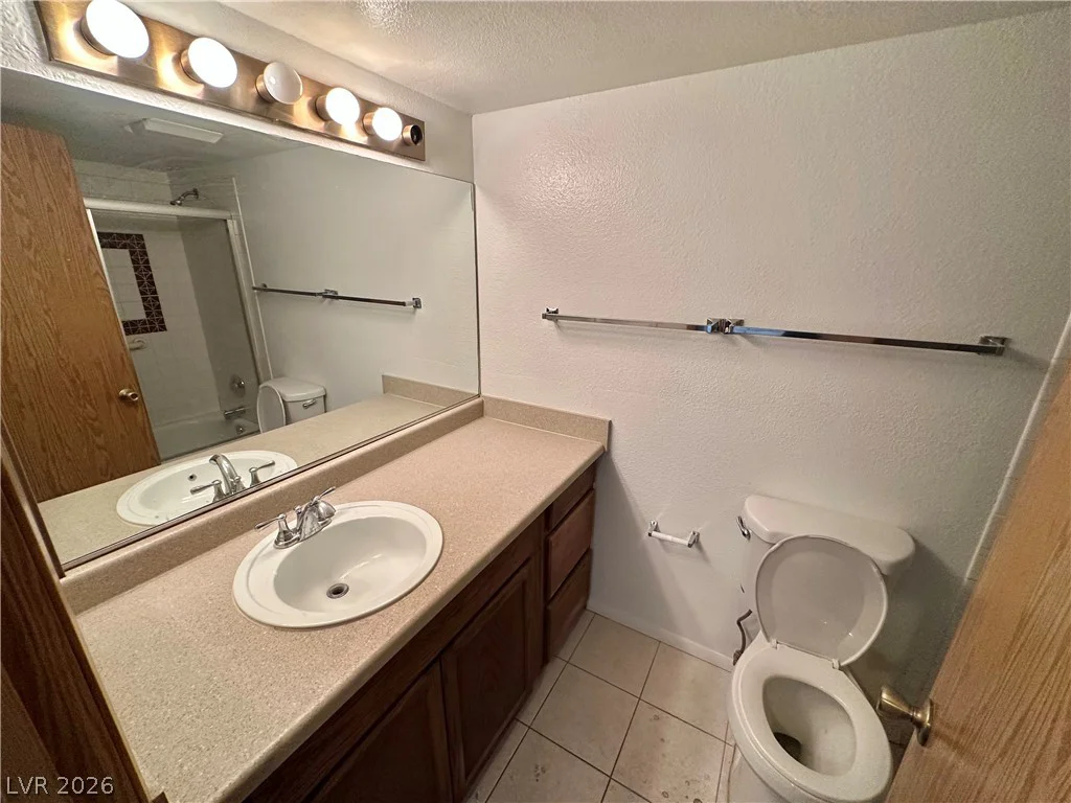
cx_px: 536
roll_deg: -1.0
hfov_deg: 102.1
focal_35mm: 14
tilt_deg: -18.6
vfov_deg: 85.7
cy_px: 402
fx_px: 433
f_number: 2.2
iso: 250
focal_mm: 2.22
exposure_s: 1/120
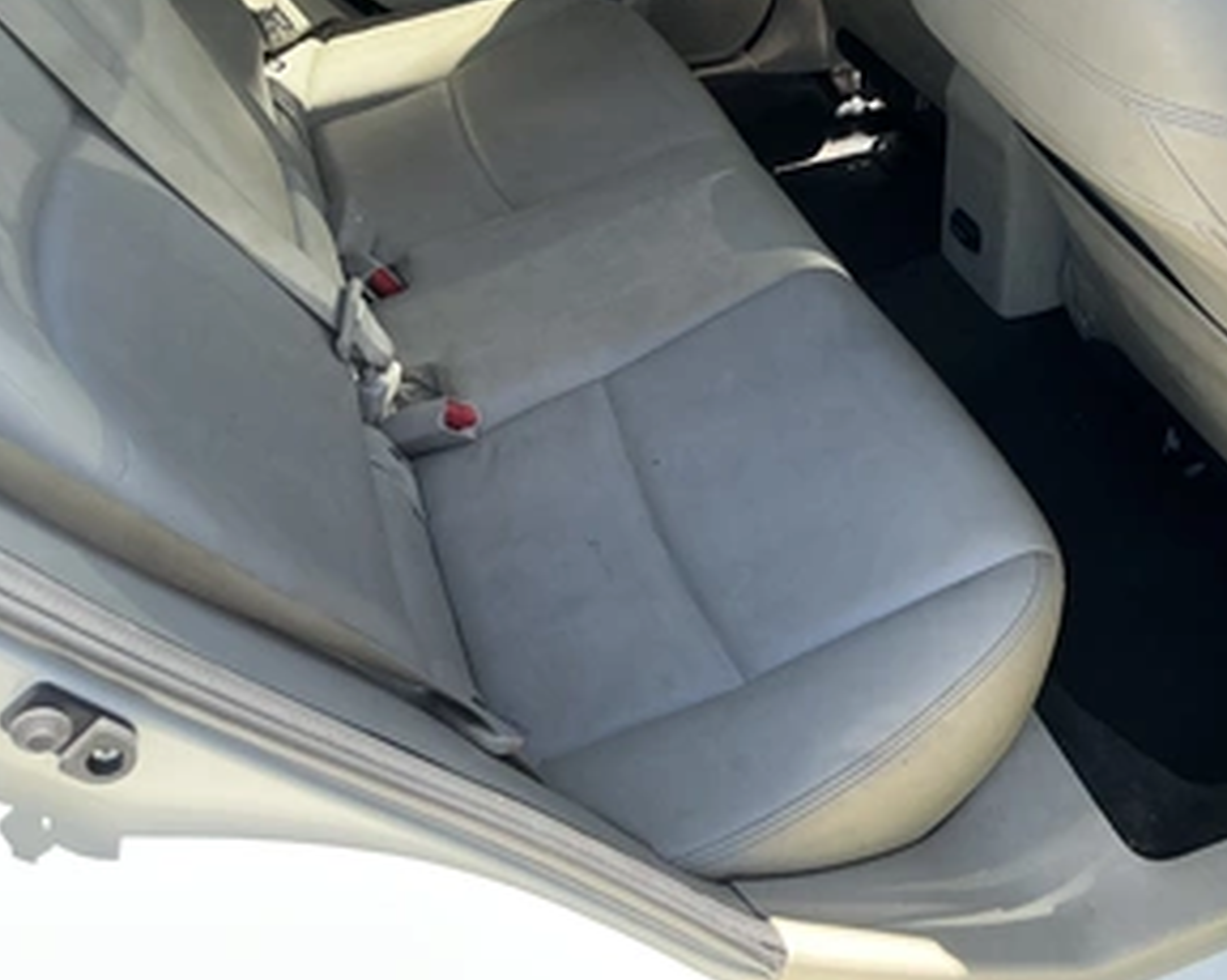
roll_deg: -0.9
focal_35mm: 38
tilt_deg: -40.8
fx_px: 1379
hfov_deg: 47.0
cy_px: 371
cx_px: 839
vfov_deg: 38.9
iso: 25
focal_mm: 3
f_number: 1.8
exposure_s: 1/193
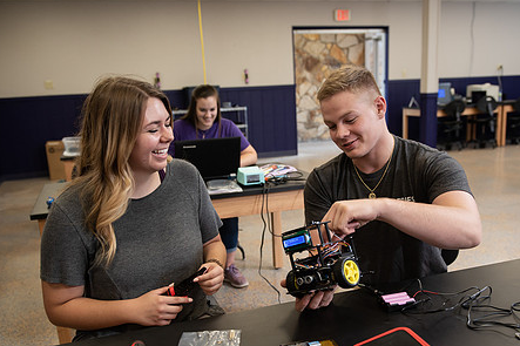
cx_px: 281
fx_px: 549
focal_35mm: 38
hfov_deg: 50.7
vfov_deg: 34.8
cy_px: 225
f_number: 3.5
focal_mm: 29
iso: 640
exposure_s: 1/200
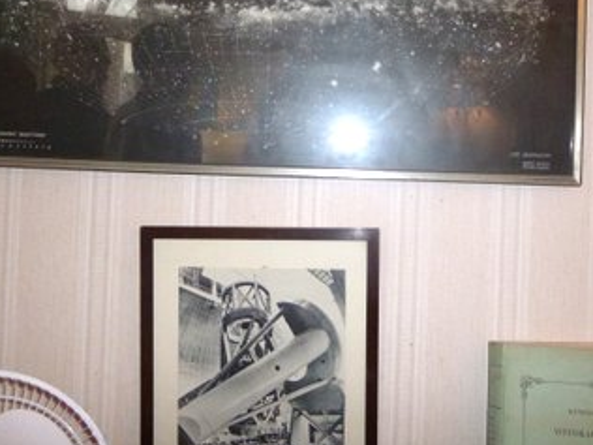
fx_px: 651
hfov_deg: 48.5
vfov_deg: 37.3
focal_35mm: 38
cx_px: 368
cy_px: 145
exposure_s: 1/60
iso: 400
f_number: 3.1
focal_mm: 4.5
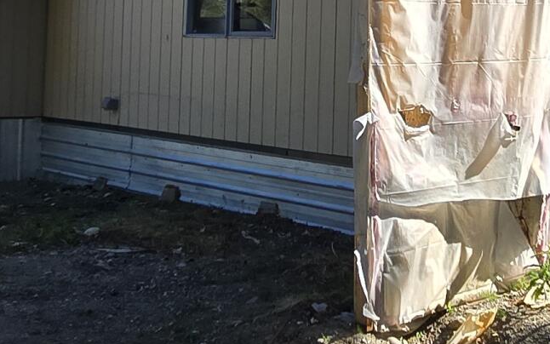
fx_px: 959
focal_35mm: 64
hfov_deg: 31.7
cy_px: 44
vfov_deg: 20.0
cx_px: 377
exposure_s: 1/1208
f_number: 2.2
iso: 50
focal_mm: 2.2
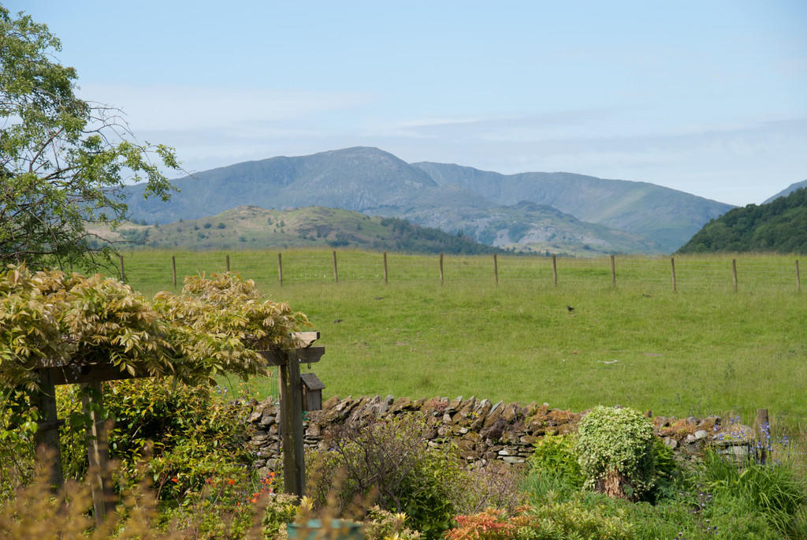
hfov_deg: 22.6
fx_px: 2019
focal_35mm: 90
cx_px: 404
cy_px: 270
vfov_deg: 15.2
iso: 100
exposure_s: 1/250
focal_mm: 60
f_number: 7.1
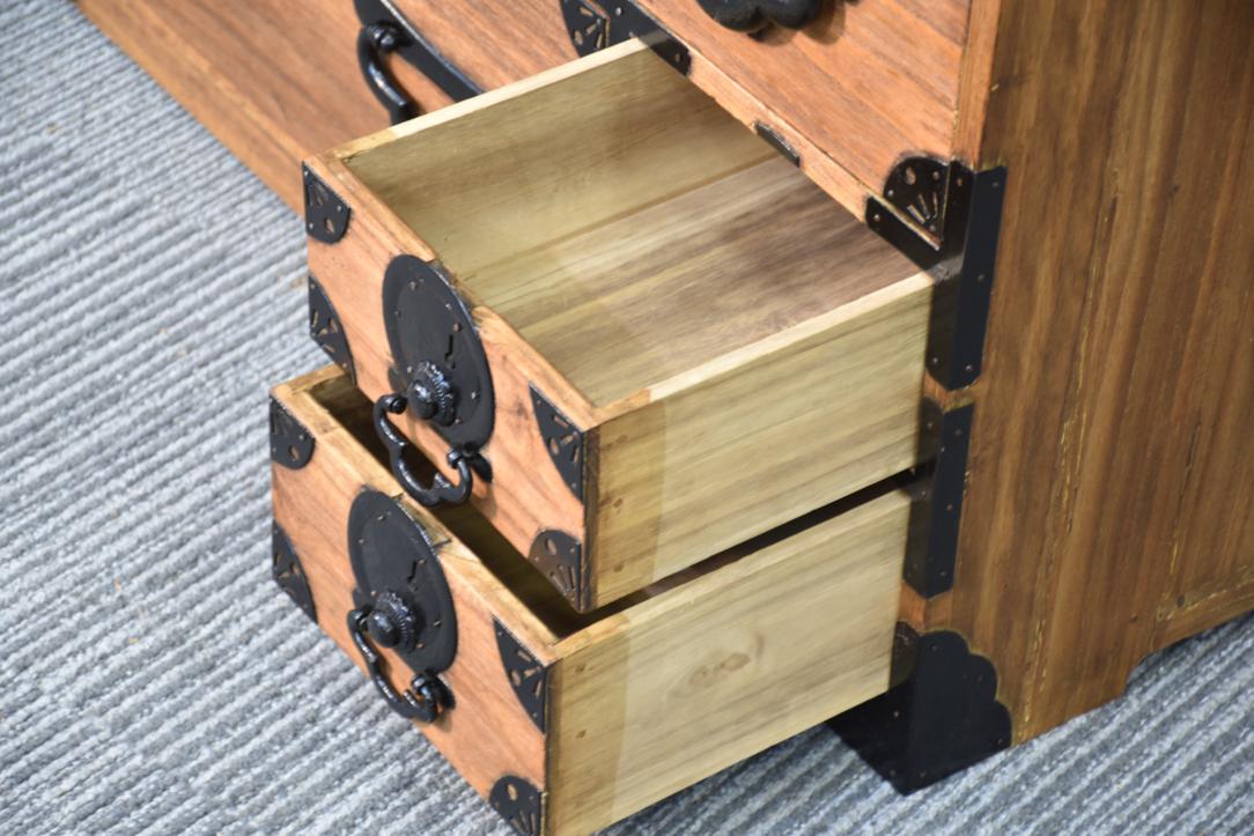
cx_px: 627
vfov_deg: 11.4
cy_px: 418
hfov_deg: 17.1
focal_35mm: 120
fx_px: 4180
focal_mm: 80
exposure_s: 1/8
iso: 400
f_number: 5.3
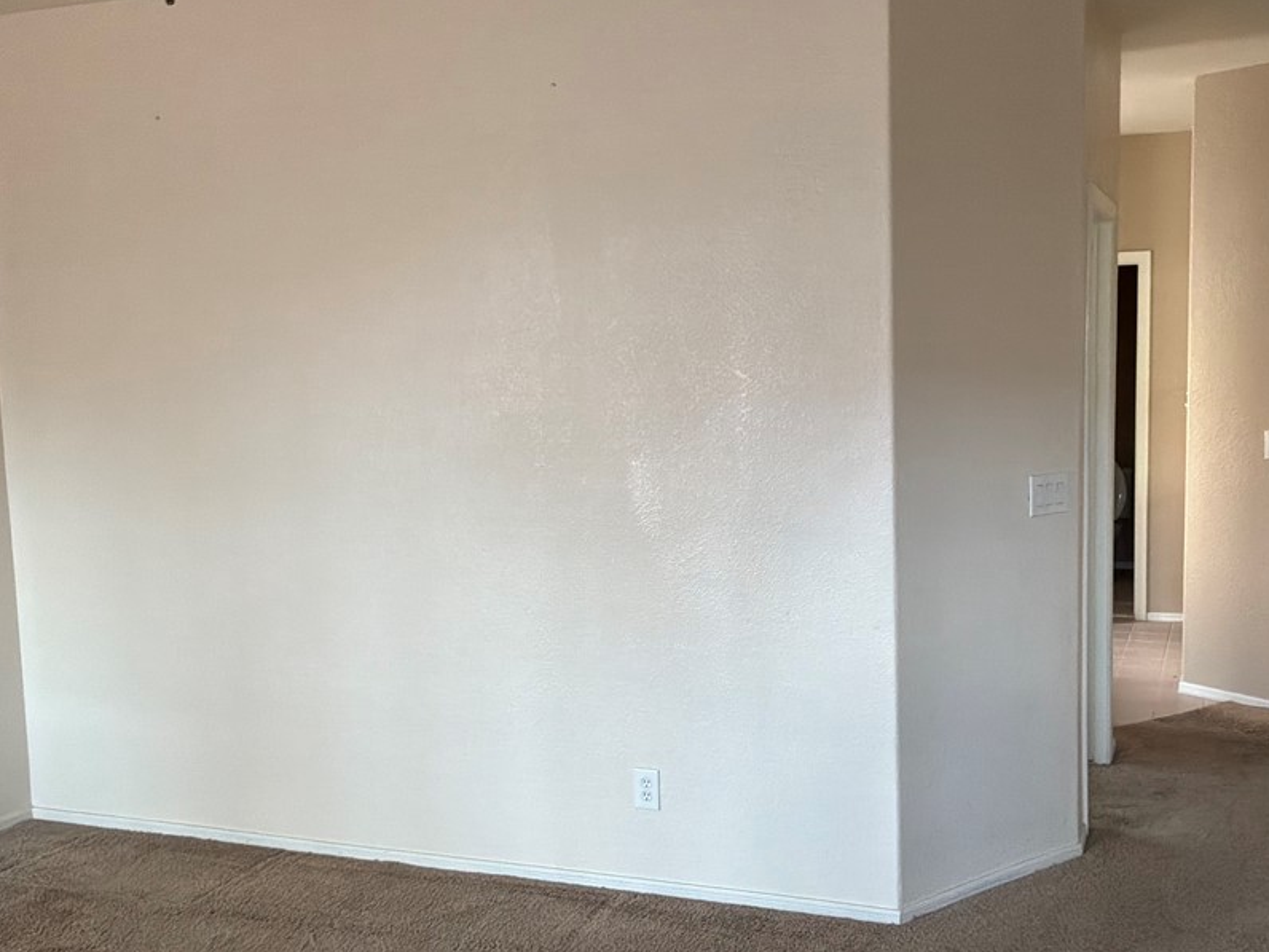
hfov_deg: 50.9
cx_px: 778
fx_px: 1320
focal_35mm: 36
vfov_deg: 39.7
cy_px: 493
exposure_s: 1/60
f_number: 1.8
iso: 160
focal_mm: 3
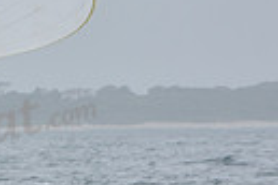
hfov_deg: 2.8
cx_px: -317
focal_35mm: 739
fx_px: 5706
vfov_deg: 1.9
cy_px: 59
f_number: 10
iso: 250
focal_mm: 165
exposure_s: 1/800
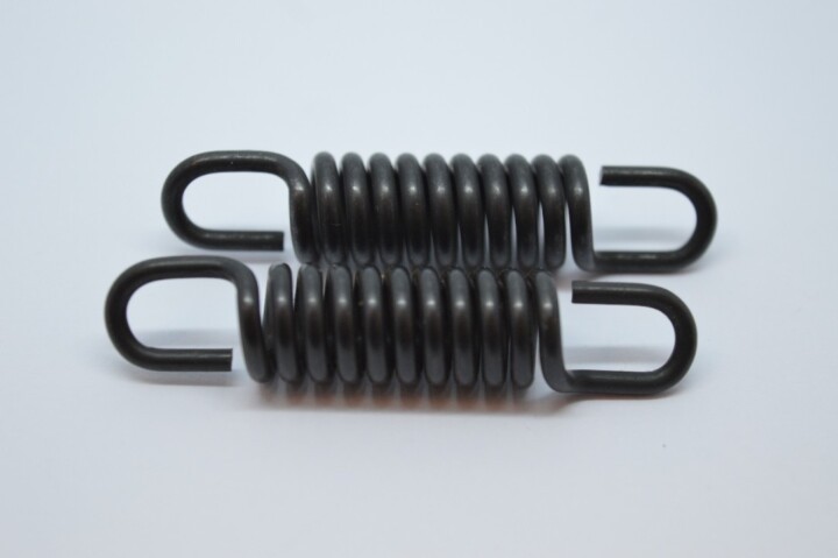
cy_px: 279
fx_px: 1919
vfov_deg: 16.5
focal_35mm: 82
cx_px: 419
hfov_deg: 24.6
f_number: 5.6
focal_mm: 55
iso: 400
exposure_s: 1/60
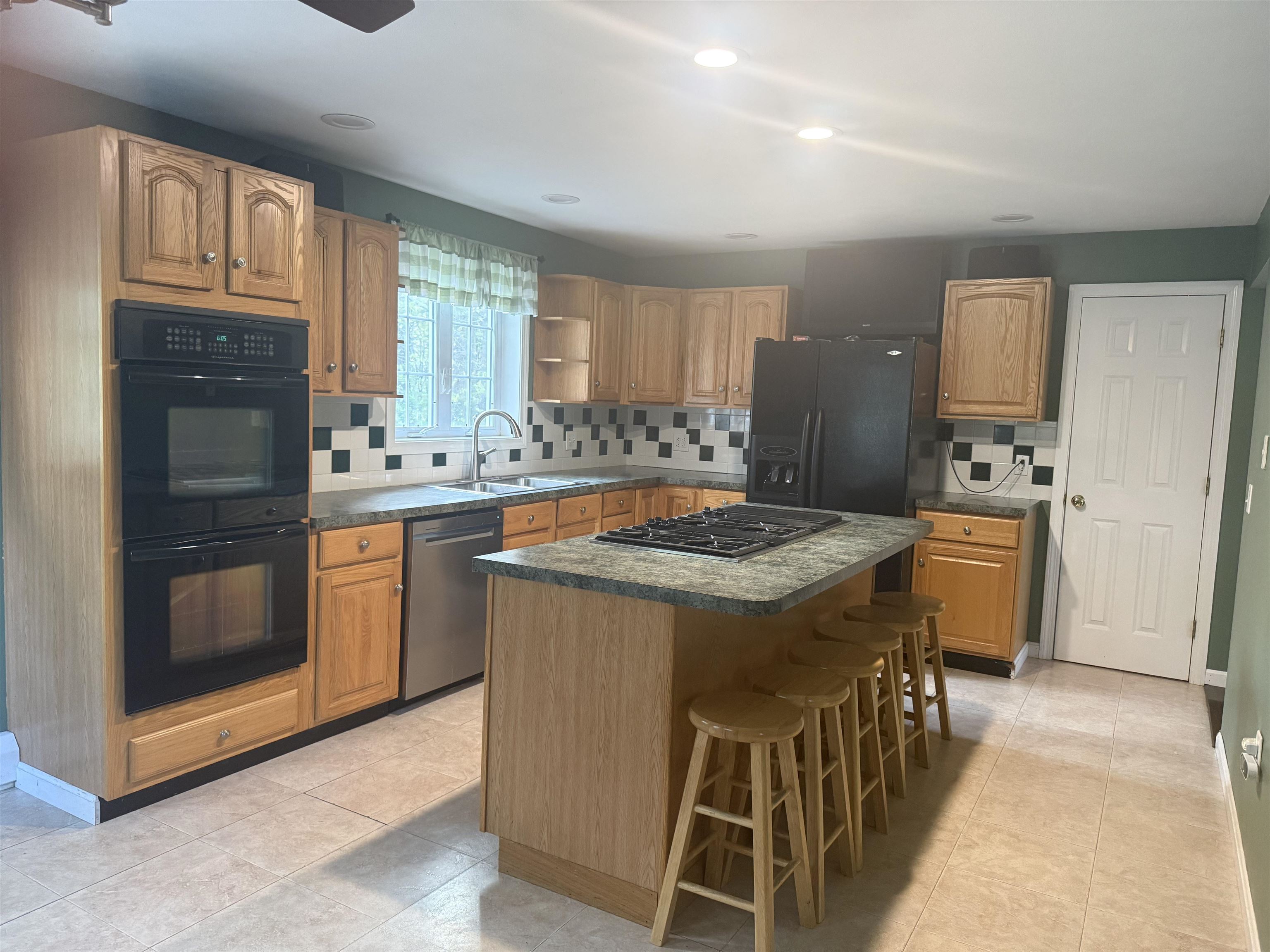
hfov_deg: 71.6
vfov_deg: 56.8
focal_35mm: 24
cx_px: 635
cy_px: 476
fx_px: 881
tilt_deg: -5.0
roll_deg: -2.4
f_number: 1.78
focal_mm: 6.76
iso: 320
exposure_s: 1/60
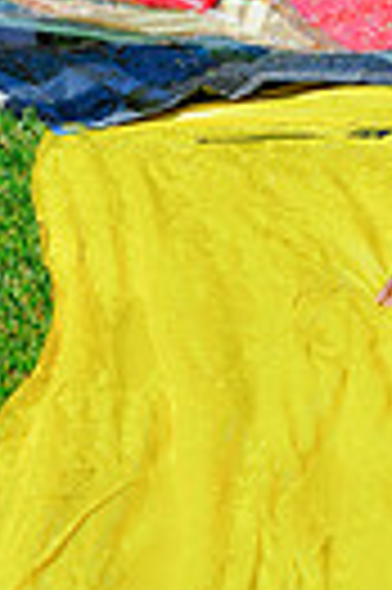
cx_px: 633
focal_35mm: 360
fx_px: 5895
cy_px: 266
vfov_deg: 5.7
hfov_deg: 3.8
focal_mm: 70
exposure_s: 1/800
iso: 200
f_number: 7.1
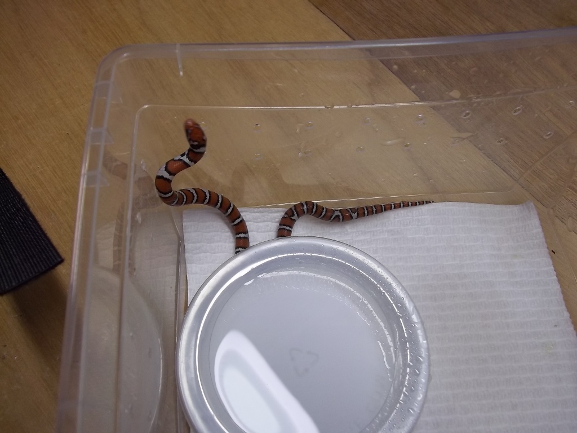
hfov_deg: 56.8
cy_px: 216
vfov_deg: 44.2
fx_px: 533
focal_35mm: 32
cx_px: 288
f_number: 2.9
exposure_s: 1/40
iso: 80
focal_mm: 5.7
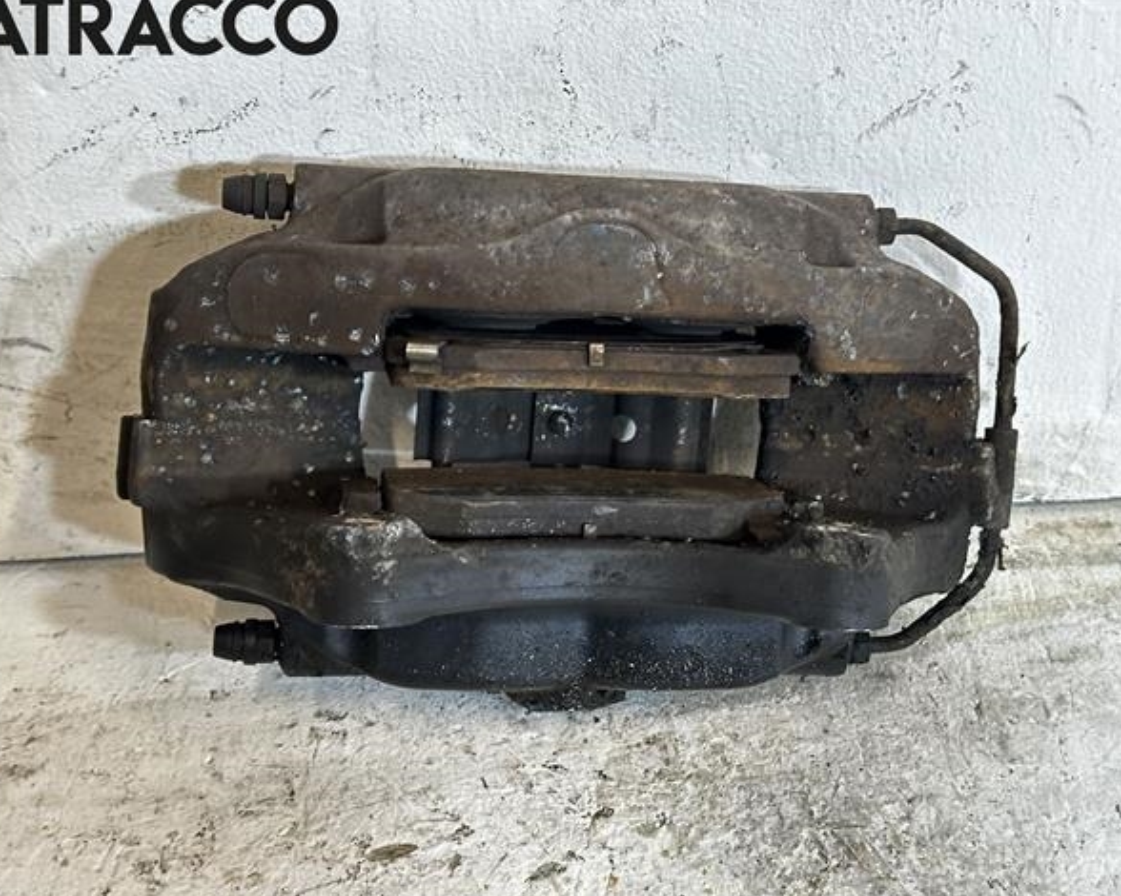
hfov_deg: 36.7
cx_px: 581
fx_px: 1691
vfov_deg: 29.7
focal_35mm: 51
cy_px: 448
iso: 250
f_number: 1.78
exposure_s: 1/50
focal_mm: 6.86
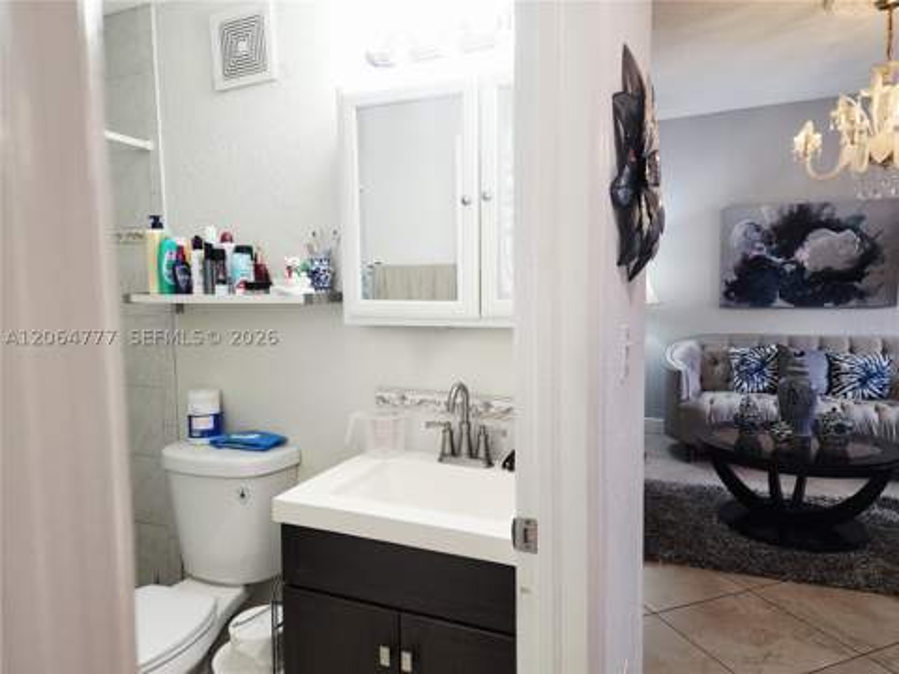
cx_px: 450
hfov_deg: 73.9
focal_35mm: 23
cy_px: 337
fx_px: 597
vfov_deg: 58.9
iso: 160
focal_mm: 6.4
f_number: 1.8
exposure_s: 1/120
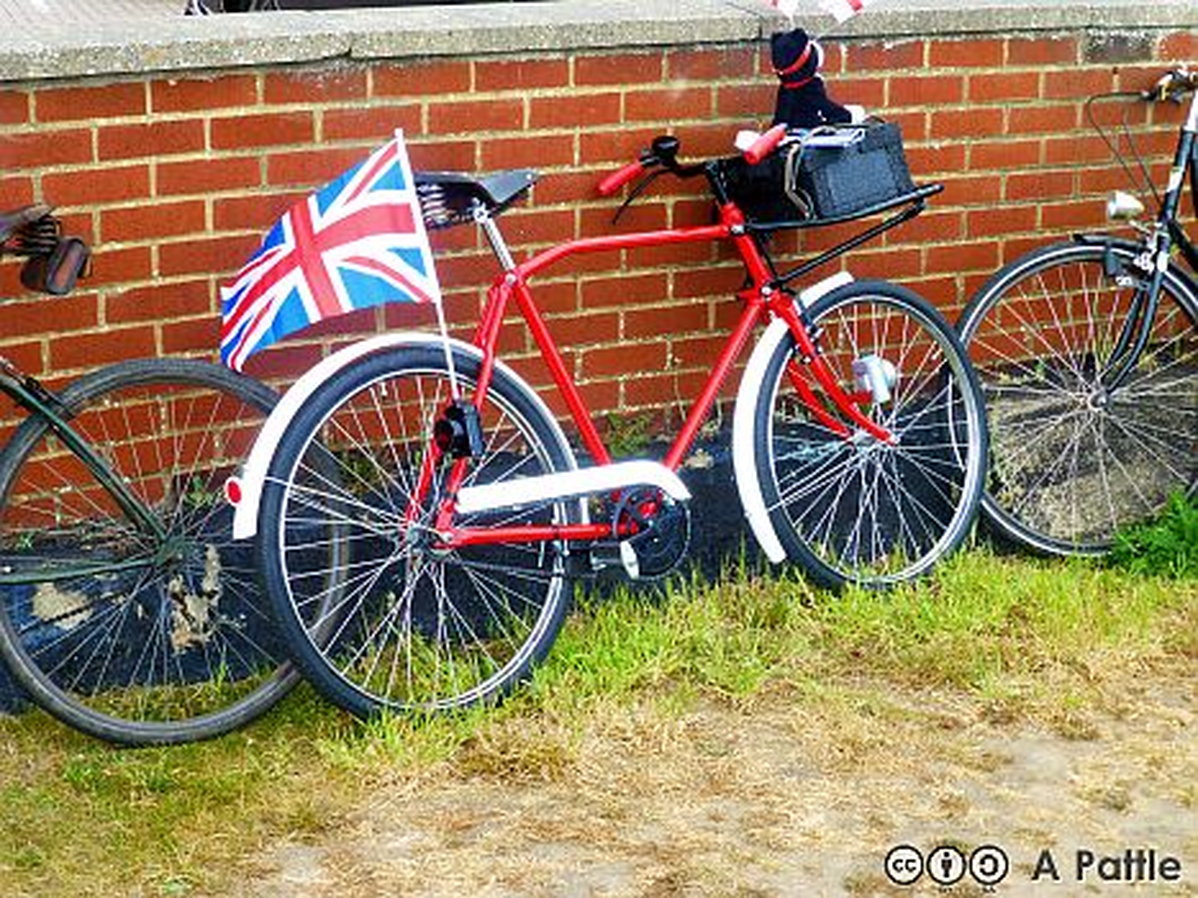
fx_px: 2145
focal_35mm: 62
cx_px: 599
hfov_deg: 31.2
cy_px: 449
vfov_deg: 23.6
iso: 100
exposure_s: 1/80
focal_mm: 11
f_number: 4.8
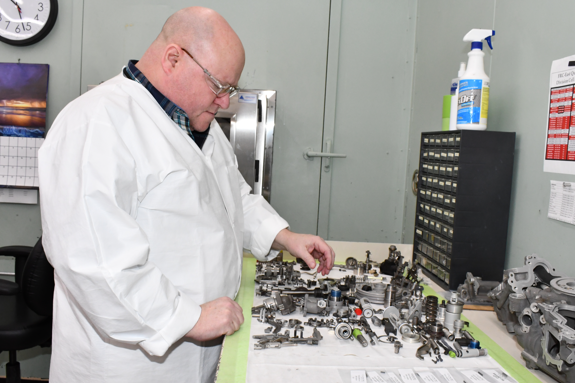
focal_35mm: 34
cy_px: 201
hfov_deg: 55.8
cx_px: 286
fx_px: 543
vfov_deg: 38.9
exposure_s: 1/250
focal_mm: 20
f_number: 11
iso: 1600
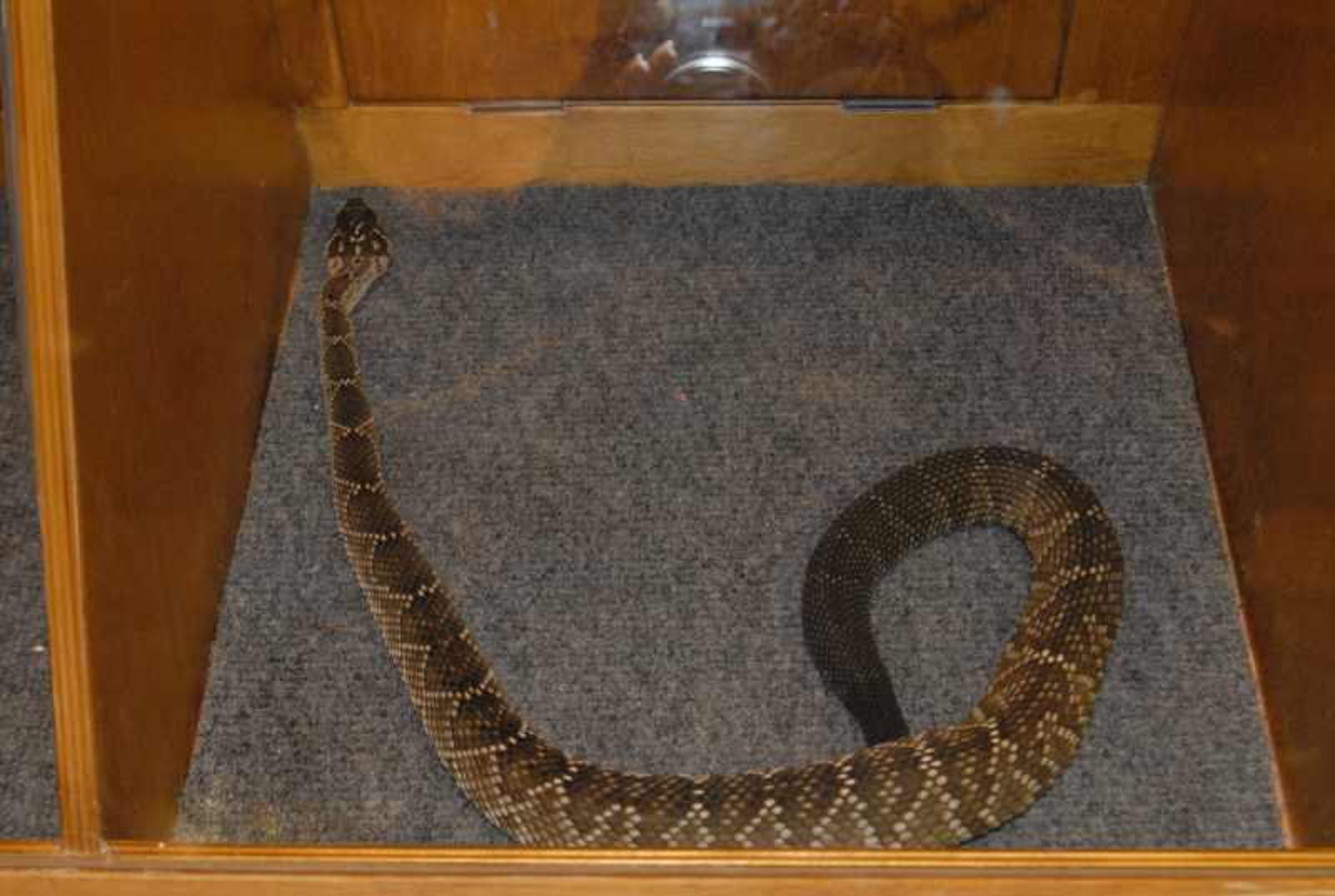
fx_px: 1784
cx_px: 668
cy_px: 448
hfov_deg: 41.0
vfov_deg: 28.2
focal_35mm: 48
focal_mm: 32
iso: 1600
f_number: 5.6
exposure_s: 1/30
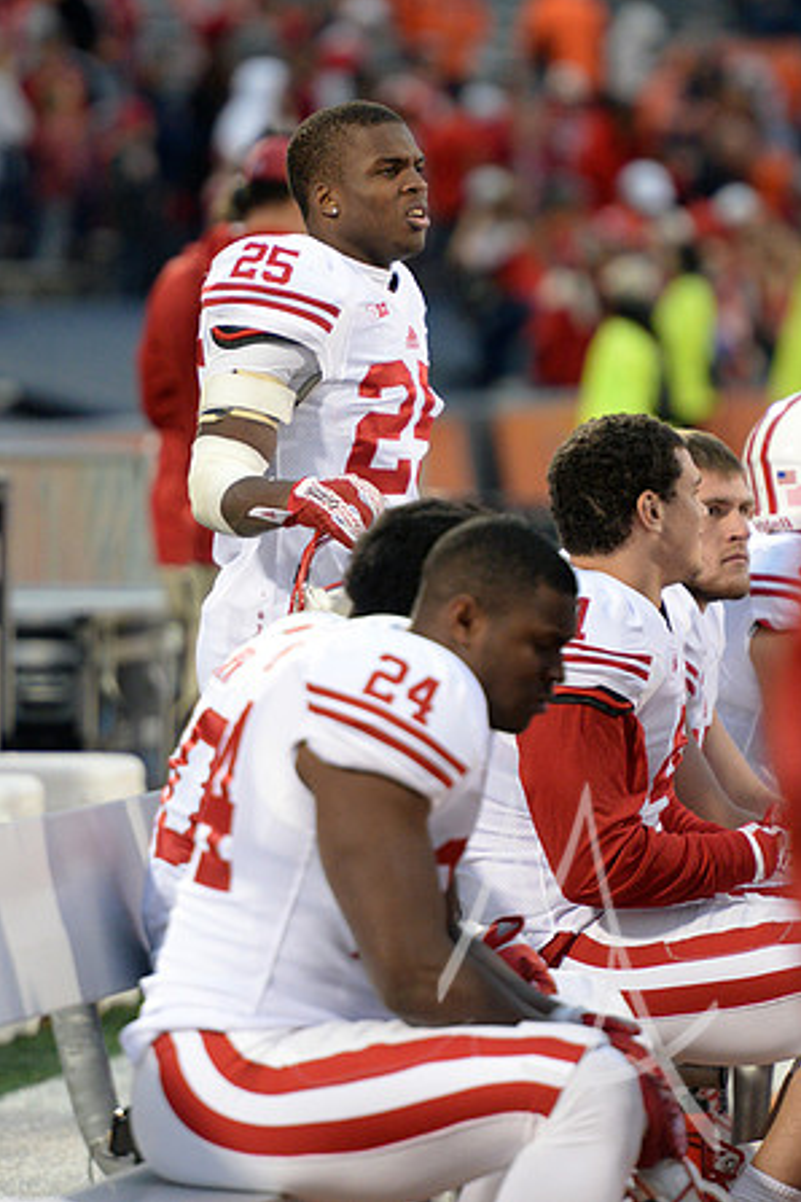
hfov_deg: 4.9
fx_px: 9411
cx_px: 402
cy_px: 600
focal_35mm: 282
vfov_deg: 7.3
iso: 3200
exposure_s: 1/800
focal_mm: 280
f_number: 4
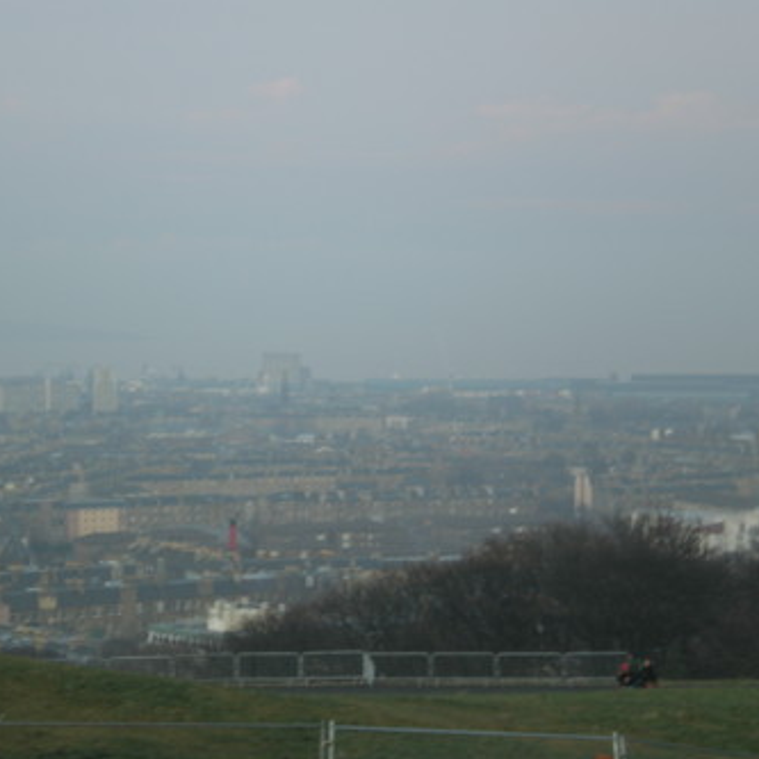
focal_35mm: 104
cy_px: 381
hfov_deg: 16.7
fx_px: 2580
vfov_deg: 16.7
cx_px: 324
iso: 64
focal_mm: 14.3
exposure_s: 1/18
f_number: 5.1
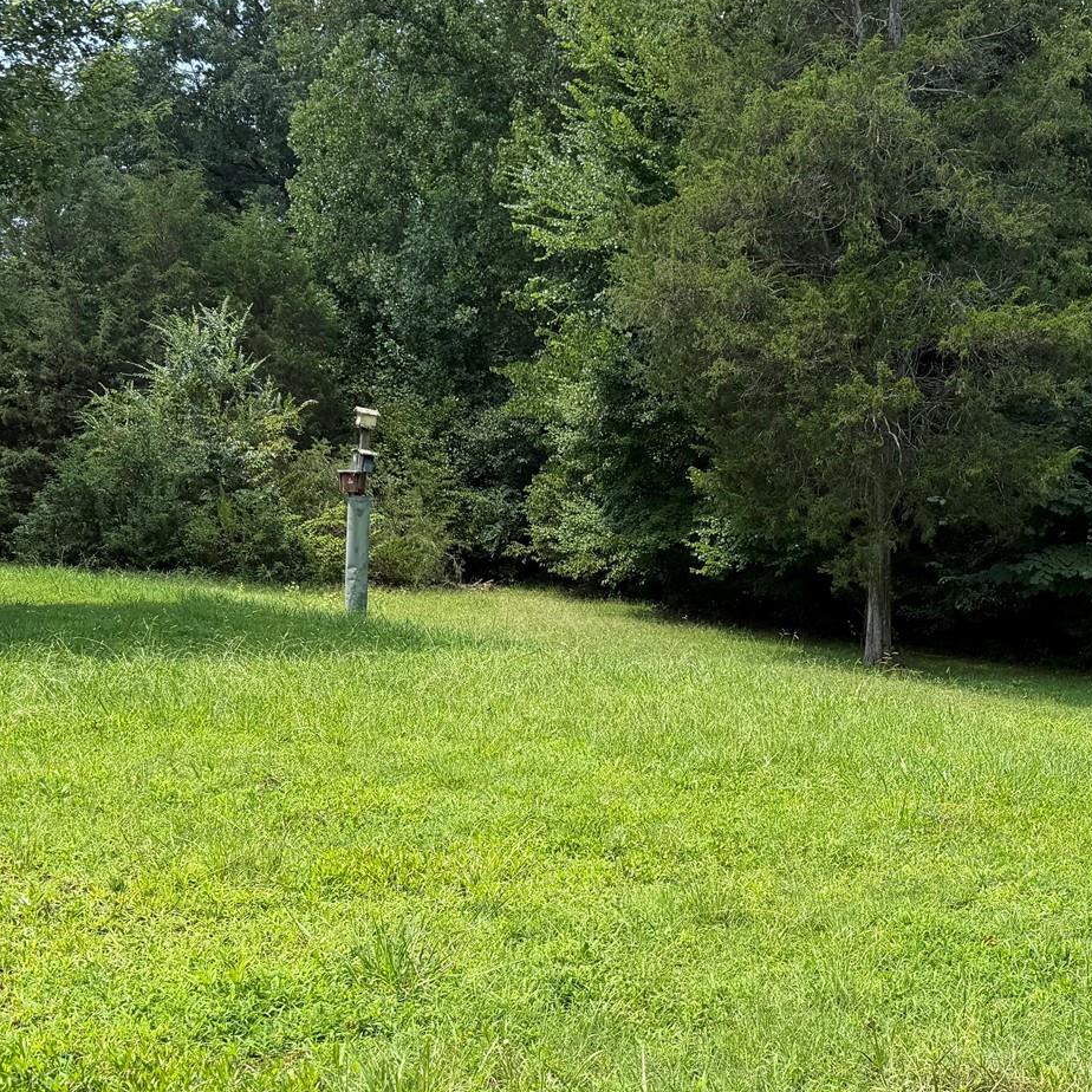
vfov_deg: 35.4
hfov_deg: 35.0
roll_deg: -2.0
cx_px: 869
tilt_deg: -13.6
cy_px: 789
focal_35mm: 47
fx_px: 1677
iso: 80
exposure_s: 1/2000
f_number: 1.78
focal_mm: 6.76
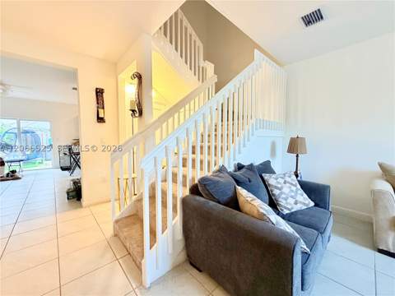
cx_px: 198
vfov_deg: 85.7
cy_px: 148
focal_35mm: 14
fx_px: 160
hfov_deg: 102.1
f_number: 2.2
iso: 320
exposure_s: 1/60
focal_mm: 2.22
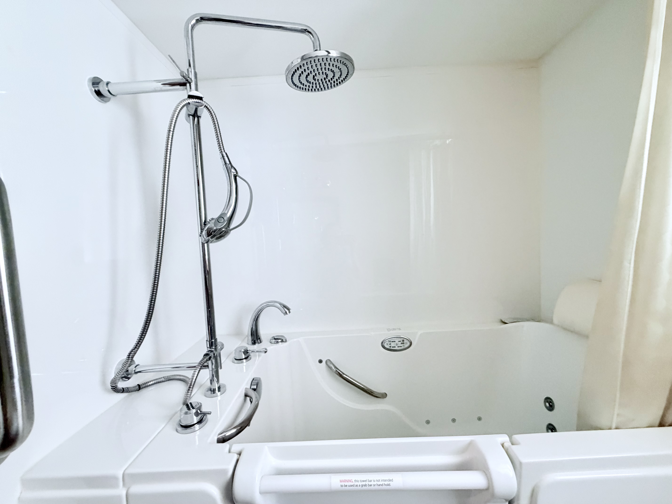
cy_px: 252
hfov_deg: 102.1
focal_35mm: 14
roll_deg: +3.4
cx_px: 336
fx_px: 272
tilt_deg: -3.4
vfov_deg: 85.7
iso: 400
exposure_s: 1/60
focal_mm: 2.22
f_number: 2.2
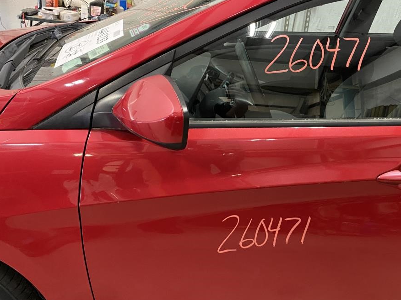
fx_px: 440
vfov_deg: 37.7
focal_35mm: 38
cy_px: 145
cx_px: 269
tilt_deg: -23.0
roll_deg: -7.1
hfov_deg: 48.1
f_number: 1.8
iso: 500
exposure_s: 1/60
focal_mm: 4.25
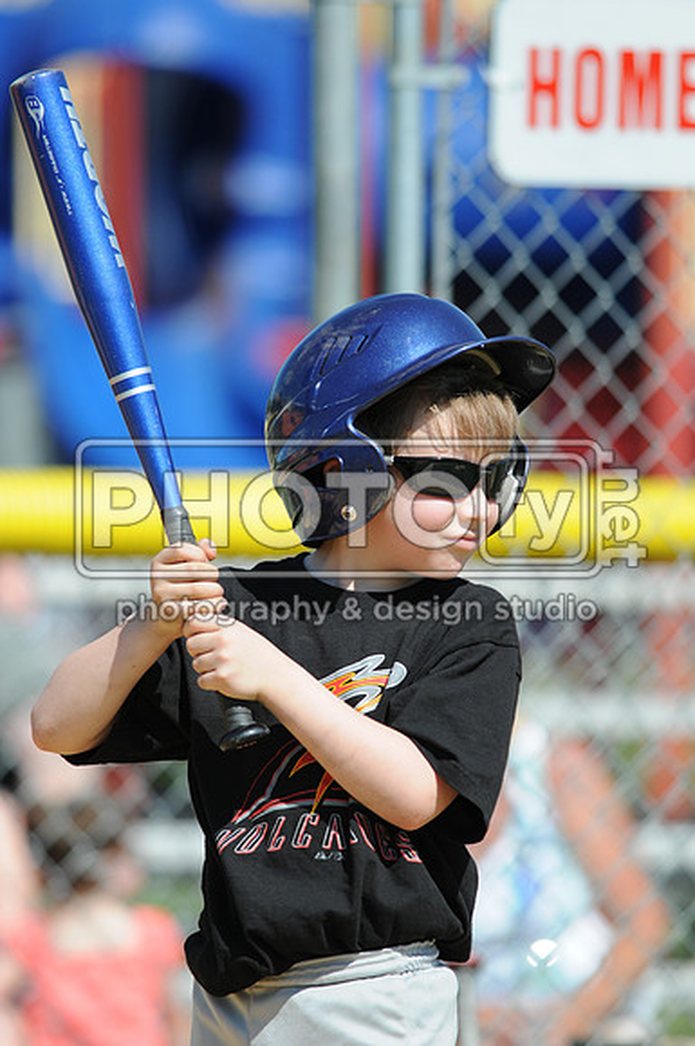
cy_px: 523
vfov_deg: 4.6
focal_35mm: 450
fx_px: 13069
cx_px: 348
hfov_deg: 3.0
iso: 200
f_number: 4
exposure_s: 1/1600
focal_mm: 300
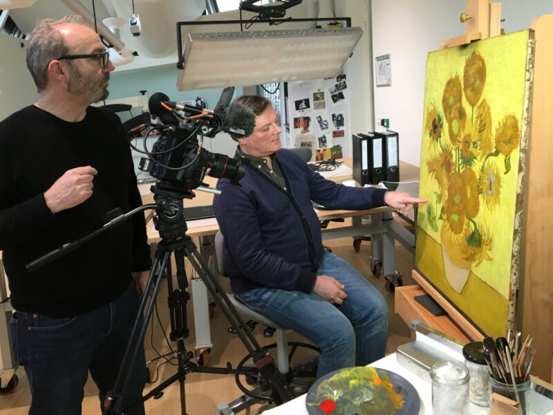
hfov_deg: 61.7
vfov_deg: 48.2
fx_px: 463
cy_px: 208
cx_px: 276
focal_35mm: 29
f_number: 2.2
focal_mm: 4.2
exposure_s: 1/33
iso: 50
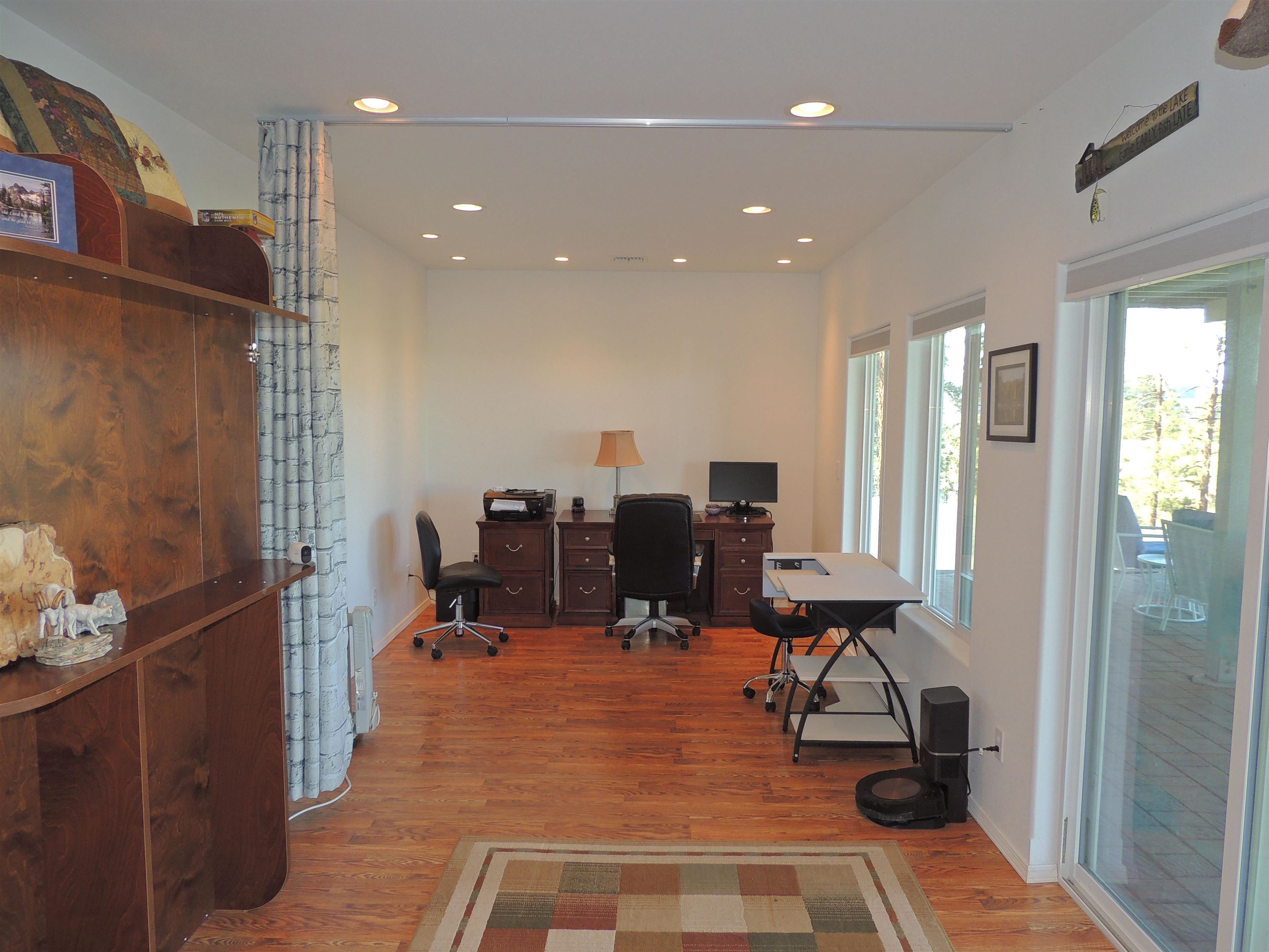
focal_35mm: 24
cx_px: 634
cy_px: 476
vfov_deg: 56.8
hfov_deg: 71.6
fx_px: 880
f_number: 3
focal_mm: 4.3
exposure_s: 1/40
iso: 125
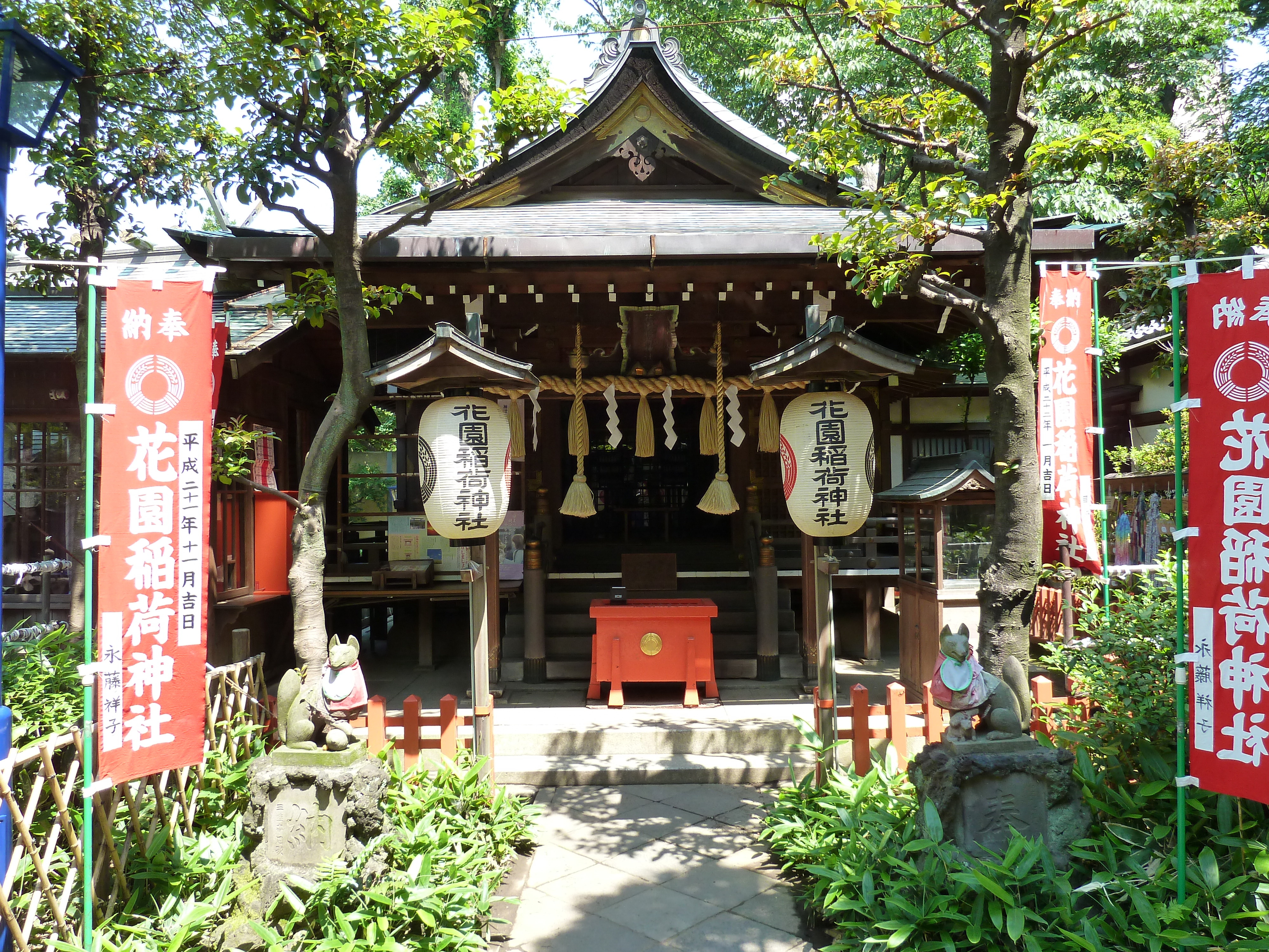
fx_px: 916
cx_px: 634
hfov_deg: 69.4
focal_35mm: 25
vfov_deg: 54.9
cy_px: 476
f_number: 3.5
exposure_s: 1/100
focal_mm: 4.1
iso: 125
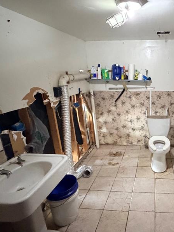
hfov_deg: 52.2
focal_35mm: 24
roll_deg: +1.8
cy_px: 119
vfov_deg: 71.6
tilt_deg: -14.9
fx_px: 161
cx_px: 145
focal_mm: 2.22
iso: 1000
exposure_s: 1/40
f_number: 2.2
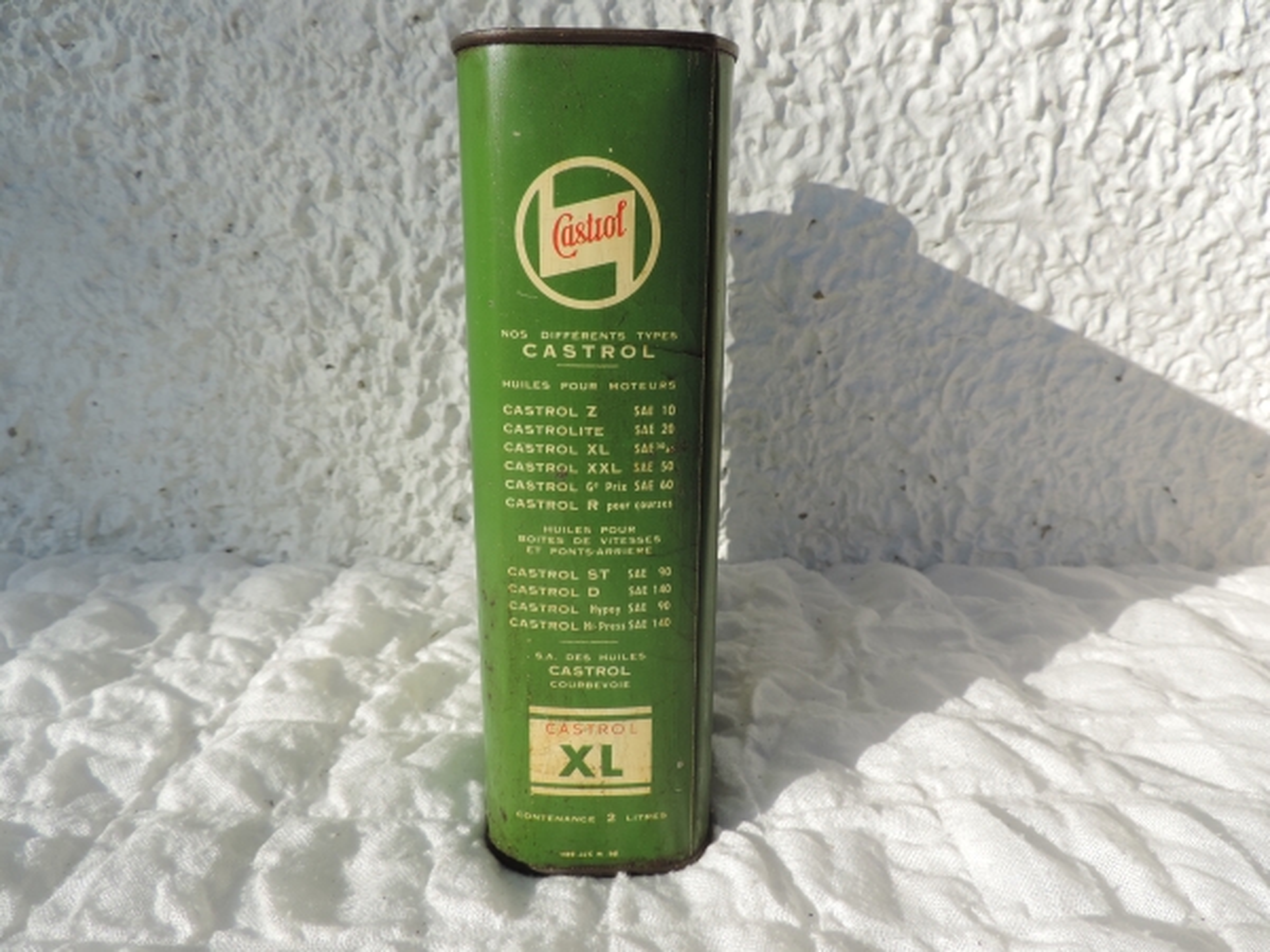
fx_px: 881
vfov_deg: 56.8
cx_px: 635
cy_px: 476
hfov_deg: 71.6
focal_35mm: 24
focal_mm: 4.3
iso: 80
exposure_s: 1/1250
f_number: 3
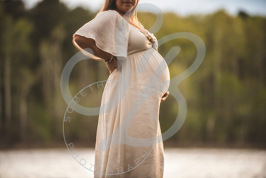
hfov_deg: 10.2
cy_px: 89
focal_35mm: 202
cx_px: 132
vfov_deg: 6.8
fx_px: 1490
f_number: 2.8
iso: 2000
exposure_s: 1/320
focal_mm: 200
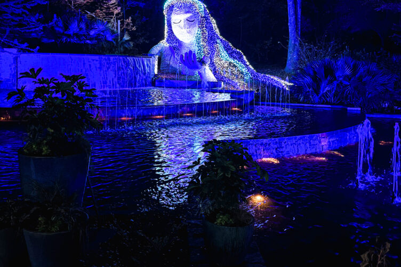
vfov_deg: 38.2
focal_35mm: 34
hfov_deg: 55.8
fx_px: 379
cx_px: 200
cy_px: 78
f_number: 1.78
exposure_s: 1/28
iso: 1600
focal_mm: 6.76
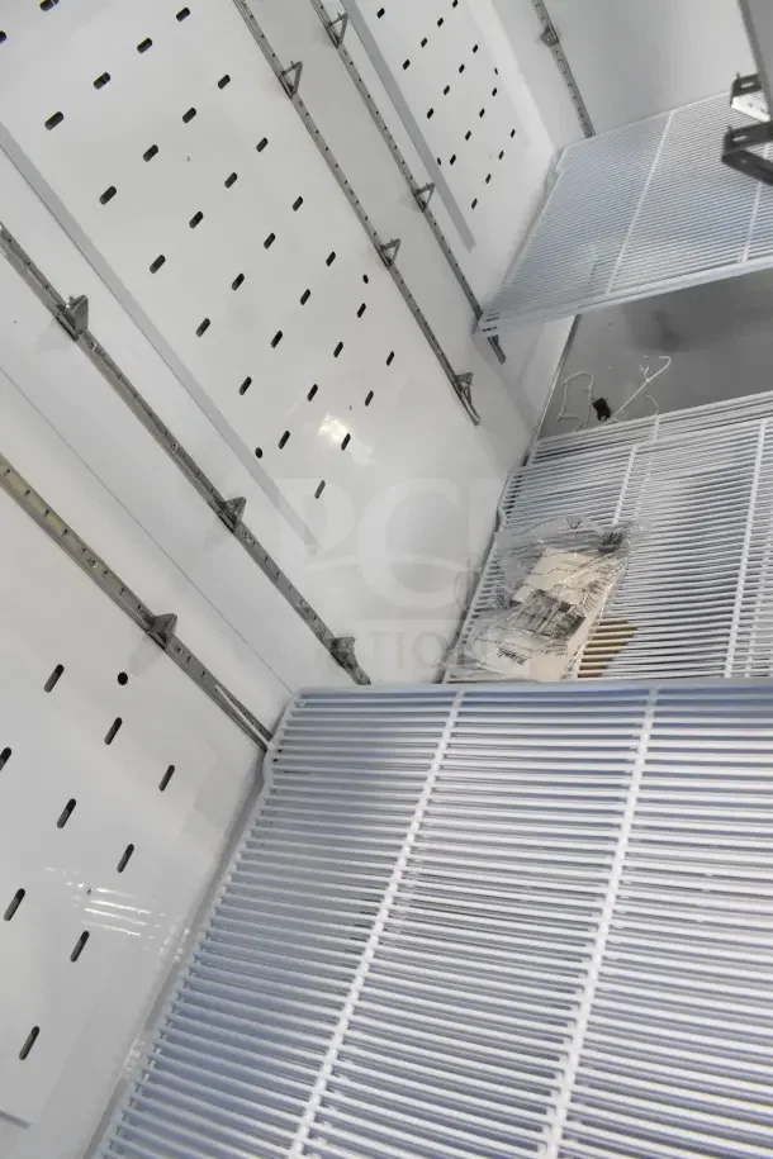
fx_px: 870
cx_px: 386
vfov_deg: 67.4
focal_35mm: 27
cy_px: 580
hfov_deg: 47.9
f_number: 7.1
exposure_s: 1/200
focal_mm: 18
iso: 6400
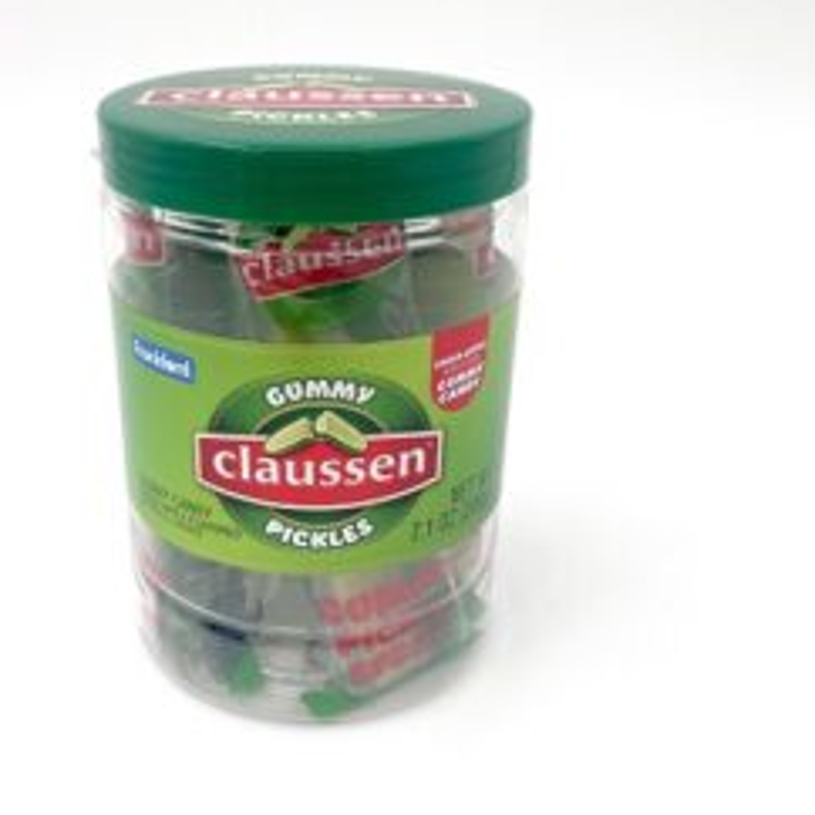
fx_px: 1012
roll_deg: -0.3
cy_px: 384
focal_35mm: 38
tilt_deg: -26.5
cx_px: 317
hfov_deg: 43.6
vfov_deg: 43.8
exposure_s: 1/664
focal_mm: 5.1
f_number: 1.6
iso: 50
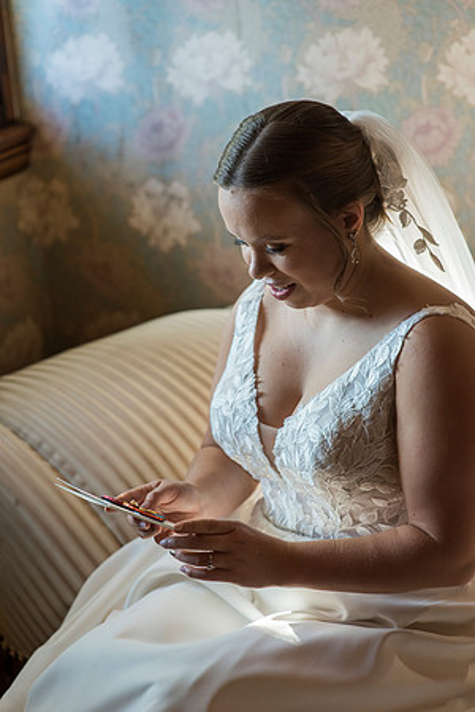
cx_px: 238
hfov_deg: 16.1
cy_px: 356
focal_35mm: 85
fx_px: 1682
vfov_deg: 23.9
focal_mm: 85
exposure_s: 1/200
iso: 800
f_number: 3.5
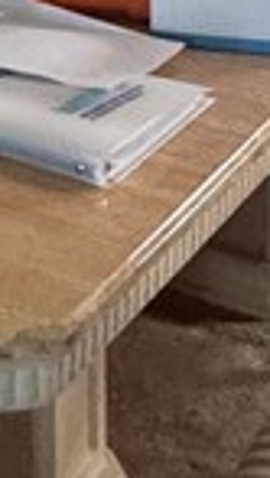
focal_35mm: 106
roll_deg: +1.5
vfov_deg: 18.4
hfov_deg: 10.6
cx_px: -244
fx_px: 1345
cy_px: -192
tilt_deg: -13.4
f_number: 2.2
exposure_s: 1/60
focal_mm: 2.22
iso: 800
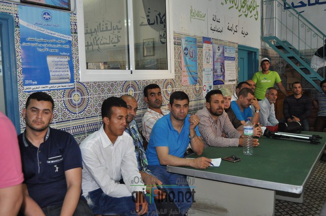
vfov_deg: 38.3
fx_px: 312
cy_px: 108
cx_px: 163
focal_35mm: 34
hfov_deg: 55.2
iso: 800
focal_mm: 23
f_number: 3.8
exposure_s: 1/60
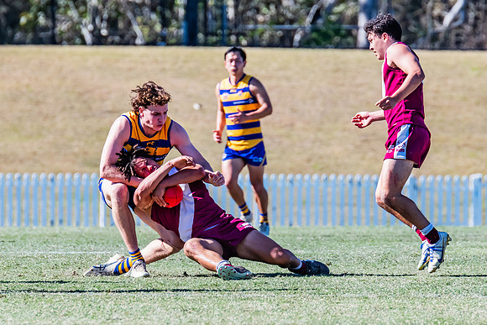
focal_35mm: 698
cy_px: 184
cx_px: 228
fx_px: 9438
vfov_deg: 2.0
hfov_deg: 3.0
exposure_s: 1/1600
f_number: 7.1
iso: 800
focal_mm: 420
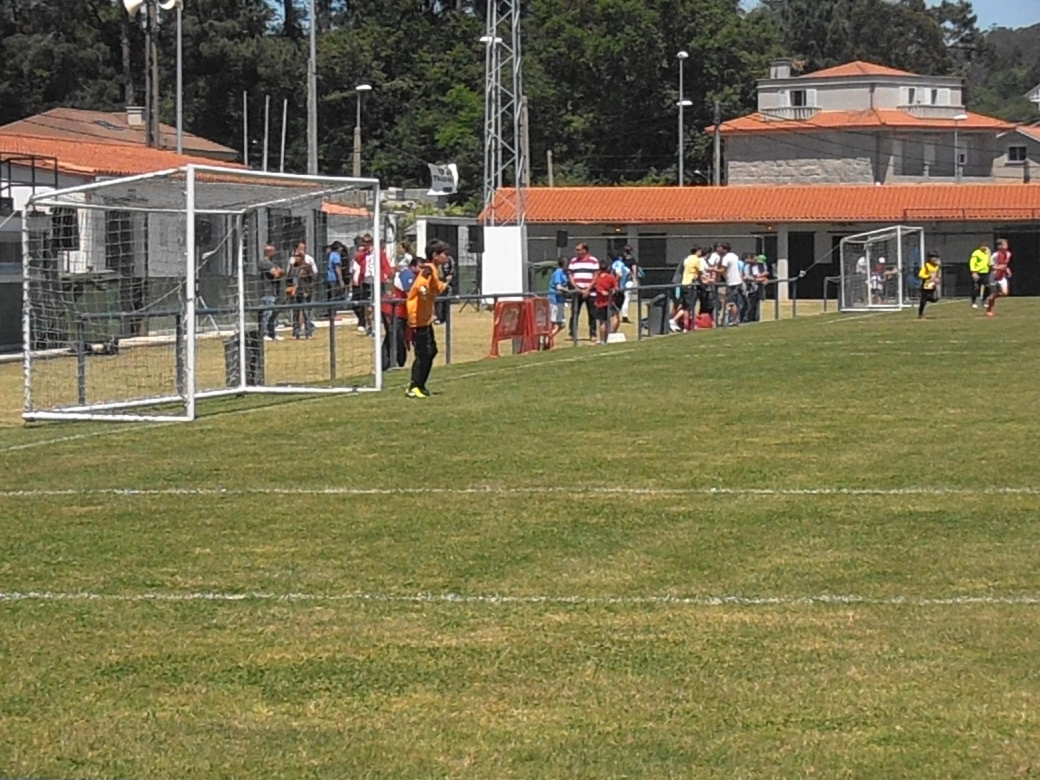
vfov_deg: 10.7
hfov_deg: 14.3
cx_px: 520
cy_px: 390
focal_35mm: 138
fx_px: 4146
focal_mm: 24.39
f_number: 15
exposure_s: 1/320
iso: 400
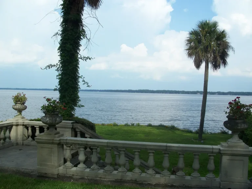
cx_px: 126
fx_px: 269
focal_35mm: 37
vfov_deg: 38.7
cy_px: 94
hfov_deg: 50.1
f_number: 4
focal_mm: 7.8
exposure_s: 1/400
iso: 64
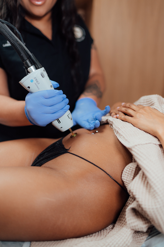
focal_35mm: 35
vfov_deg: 54.4
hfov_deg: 37.9
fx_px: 239
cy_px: 124
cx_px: 82
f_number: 1.4
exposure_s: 1/125
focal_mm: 35
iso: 200
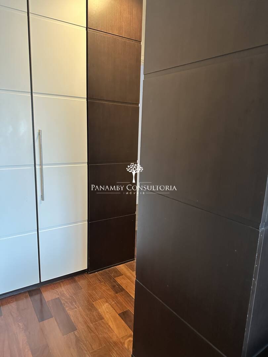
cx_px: 134
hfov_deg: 56.8
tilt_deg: -10.8
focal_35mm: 24
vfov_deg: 71.6
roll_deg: -1.9
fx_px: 248
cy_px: 178
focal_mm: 6.86
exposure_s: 1/40
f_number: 1.78
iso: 800
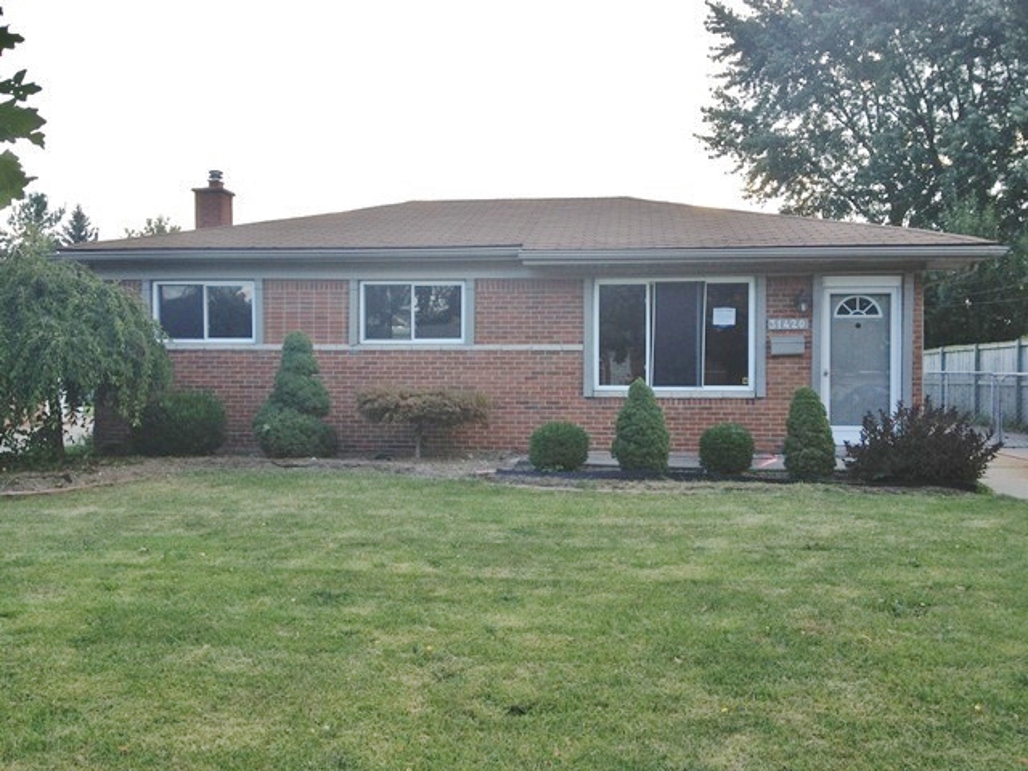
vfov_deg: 40.7
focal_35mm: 35
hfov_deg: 52.6
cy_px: 386
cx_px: 514
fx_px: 1039
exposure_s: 1/257
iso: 50
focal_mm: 4.28
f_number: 2.4
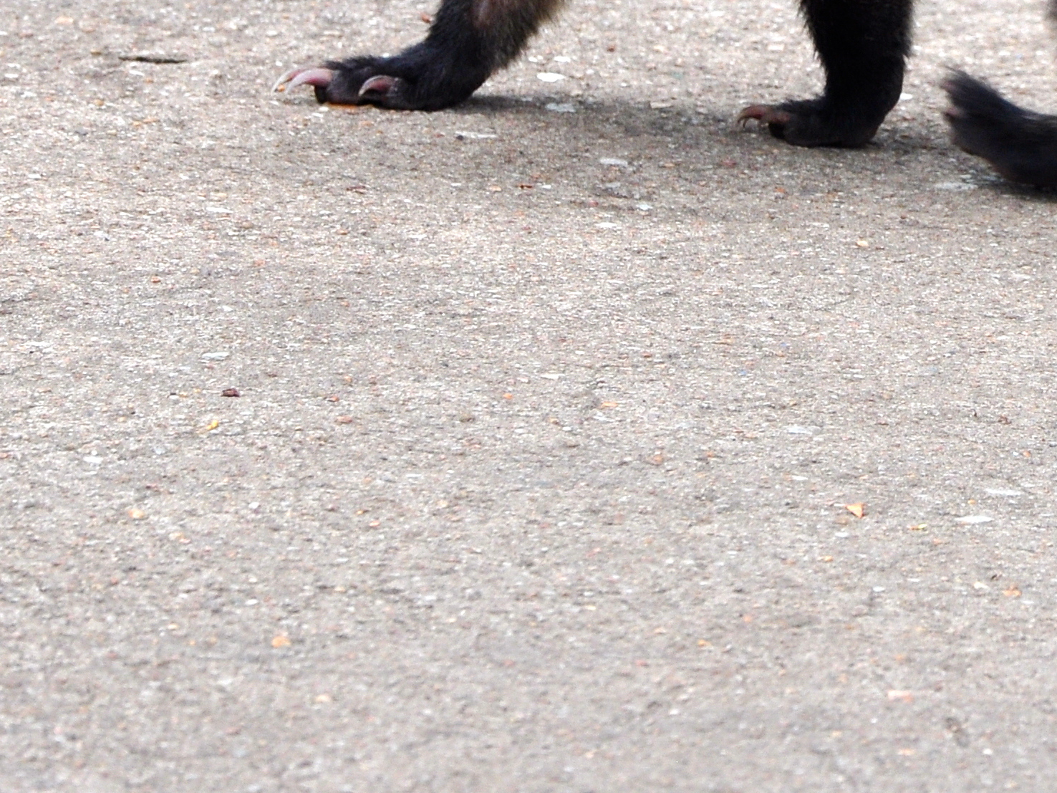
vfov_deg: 3.4
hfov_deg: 4.5
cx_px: 842
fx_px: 13417
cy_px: -193
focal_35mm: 439
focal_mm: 105
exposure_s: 1/200
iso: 400
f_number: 9
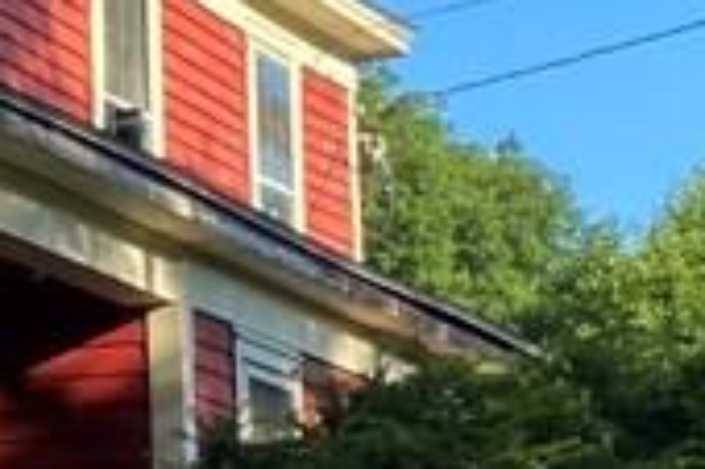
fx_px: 3189
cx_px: -813
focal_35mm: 163
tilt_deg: +5.4
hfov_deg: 11.2
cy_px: 457
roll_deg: -0.9
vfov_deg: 8.4
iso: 32
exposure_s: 1/762
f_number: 1.8
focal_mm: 4.25
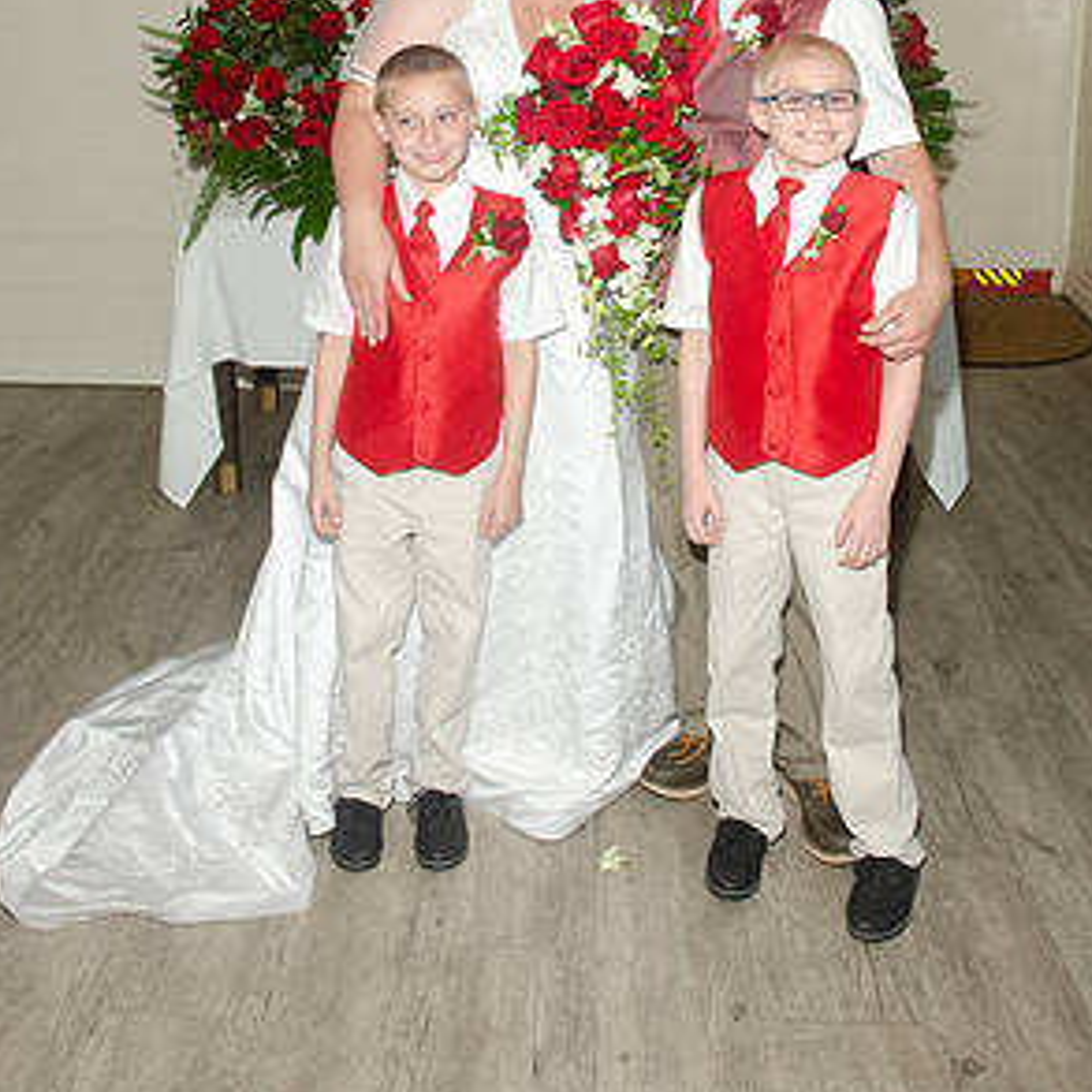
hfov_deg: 39.2
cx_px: 544
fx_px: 1535
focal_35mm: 43
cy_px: 280
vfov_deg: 38.2
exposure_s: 1/250
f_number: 6.3
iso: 400
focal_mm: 22
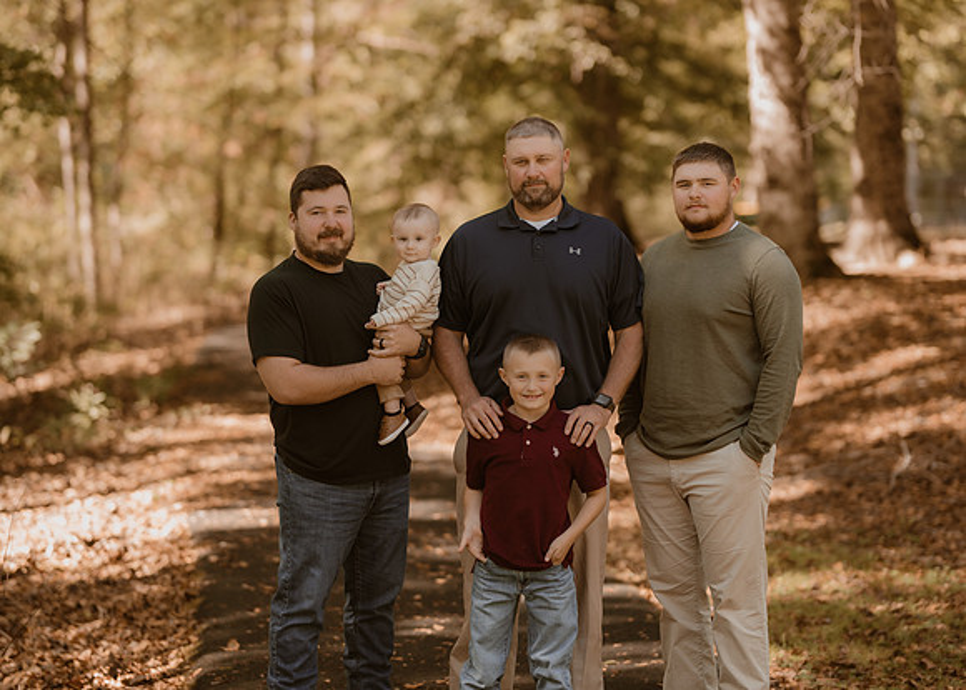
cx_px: 449
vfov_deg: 16.1
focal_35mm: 89
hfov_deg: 22.4
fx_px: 2443
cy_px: 345
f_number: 1.8
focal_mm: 85
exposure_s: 1/800
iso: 320
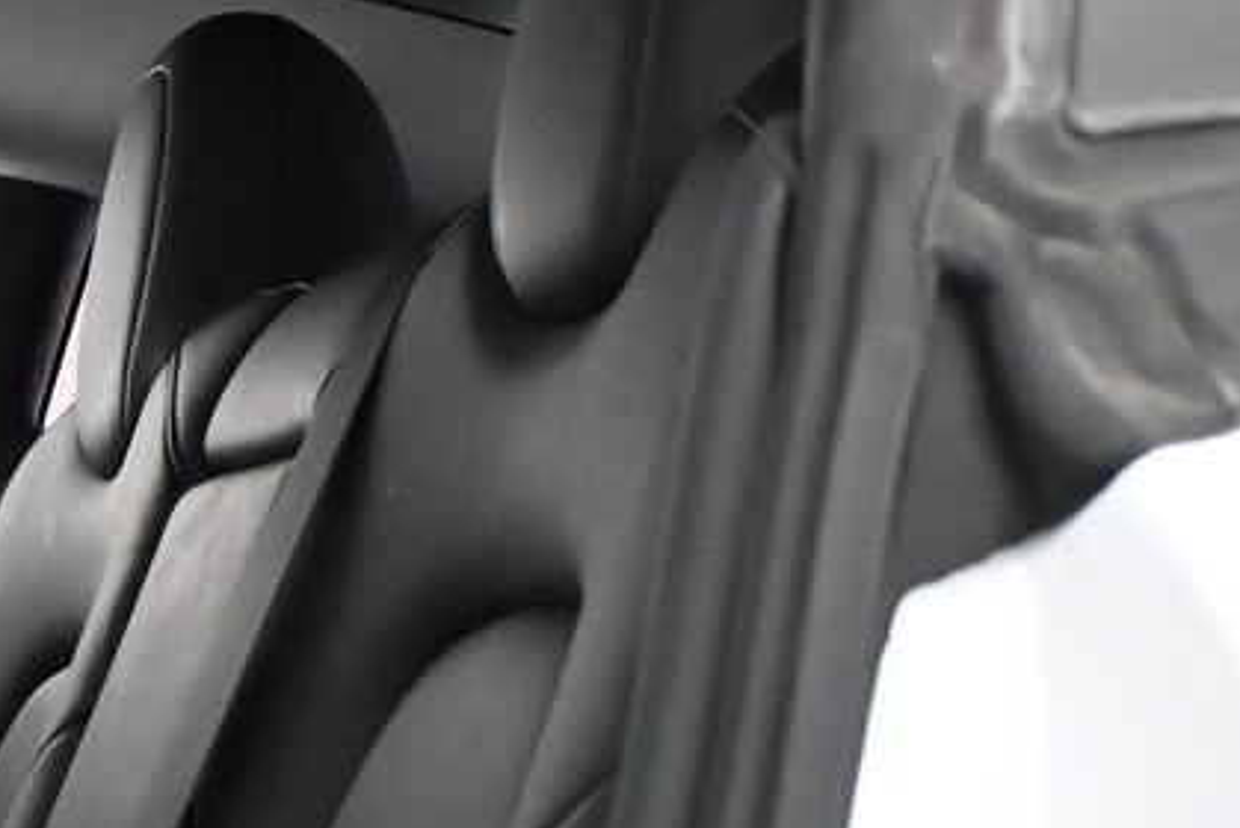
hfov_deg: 15.4
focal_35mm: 113
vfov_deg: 12.1
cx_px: -1051
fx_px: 3894
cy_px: 736
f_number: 3.8
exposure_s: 1/60
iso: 5000
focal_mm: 19.5
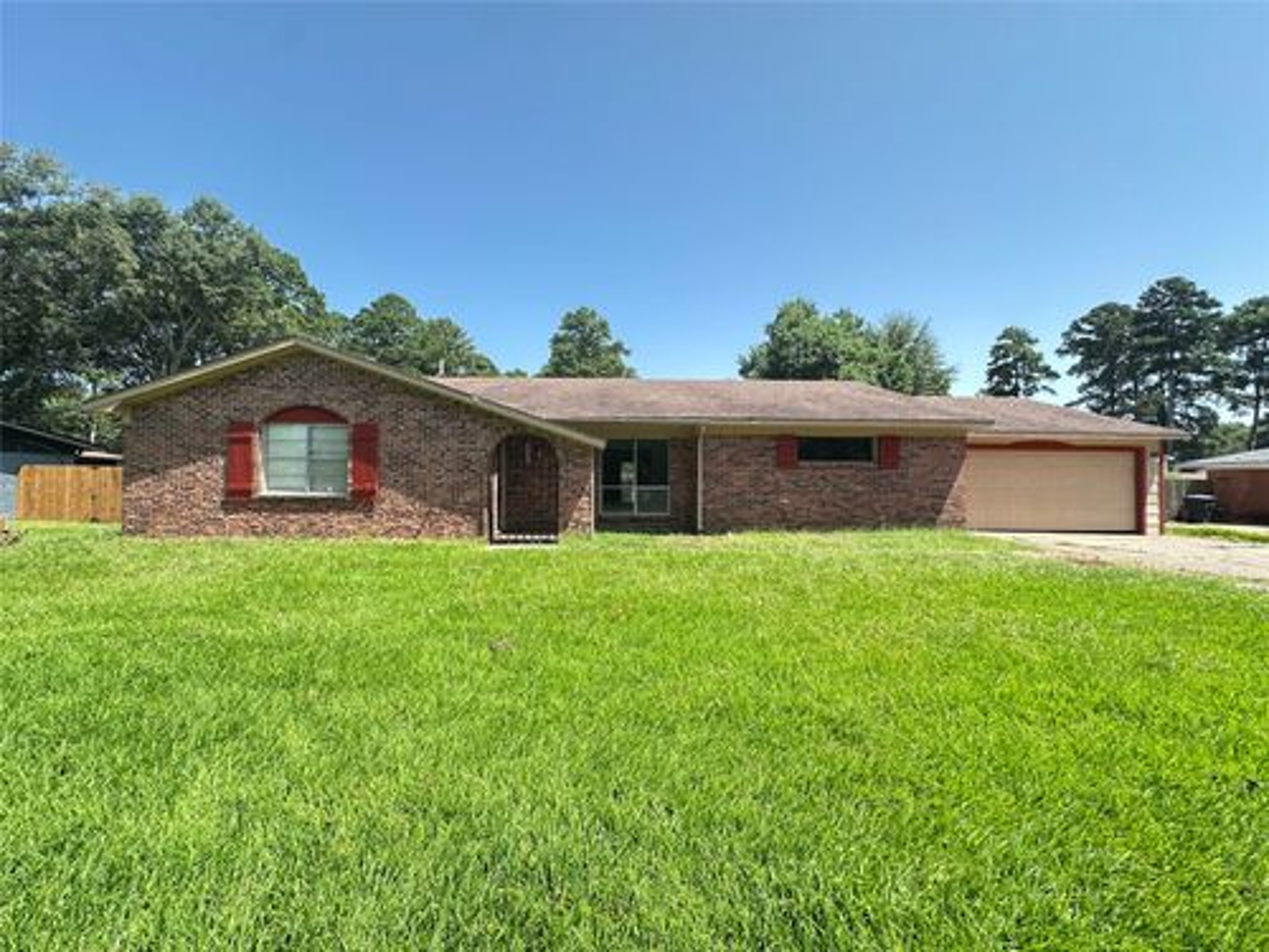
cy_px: 476
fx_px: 513
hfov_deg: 102.1
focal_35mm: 14
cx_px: 634
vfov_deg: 85.7
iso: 40
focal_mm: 2.22
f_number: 2.2
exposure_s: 1/373
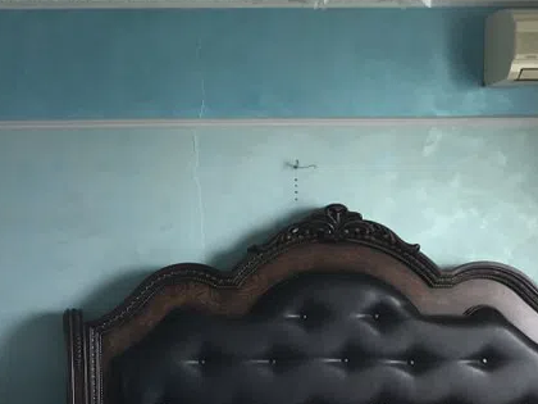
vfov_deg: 22.7
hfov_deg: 28.0
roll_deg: +0.4
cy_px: 295
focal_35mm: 64
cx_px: -29
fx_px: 995
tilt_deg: -0.2
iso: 25
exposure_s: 1/50
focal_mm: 3.99
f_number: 1.8
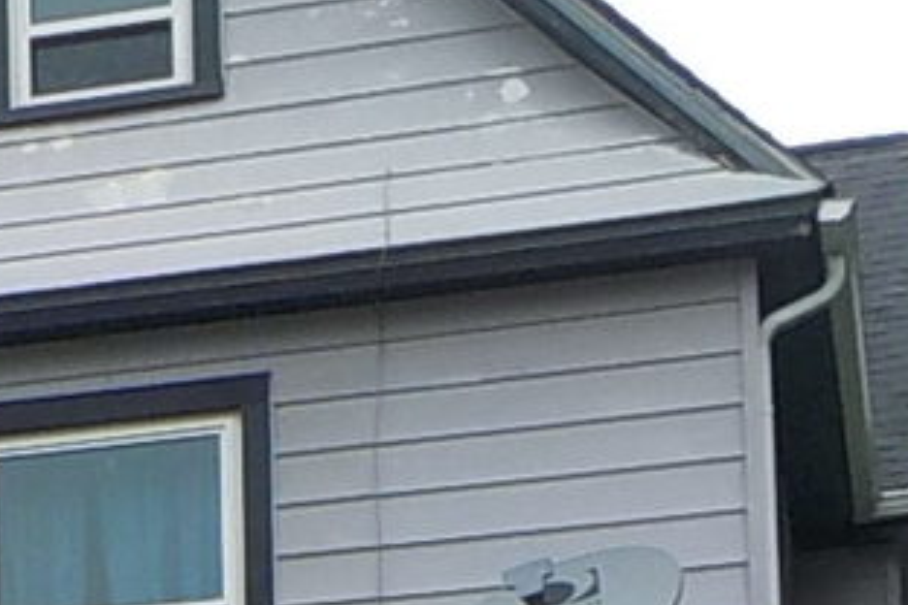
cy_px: 1277
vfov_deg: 8.9
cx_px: -276
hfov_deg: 13.7
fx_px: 3632
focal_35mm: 144
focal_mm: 4.1
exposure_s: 1/800
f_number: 3.3
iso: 125
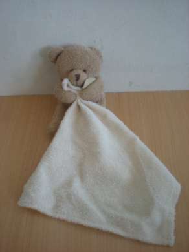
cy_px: 126
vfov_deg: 49.0
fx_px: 277
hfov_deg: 37.7
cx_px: 94
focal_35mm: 38
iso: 200
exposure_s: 1/18.7
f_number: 3.1
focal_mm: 6.3
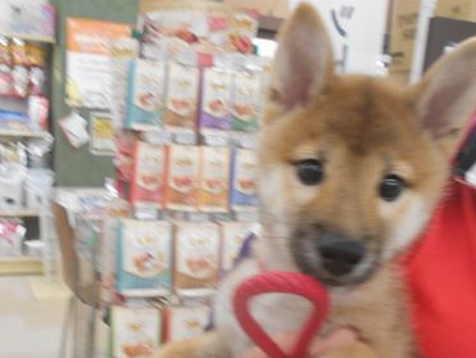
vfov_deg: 33.5
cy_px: 281
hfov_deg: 44.7
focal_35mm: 42
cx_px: 230
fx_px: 578
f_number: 3.2
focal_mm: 4.6
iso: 220
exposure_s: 1/30
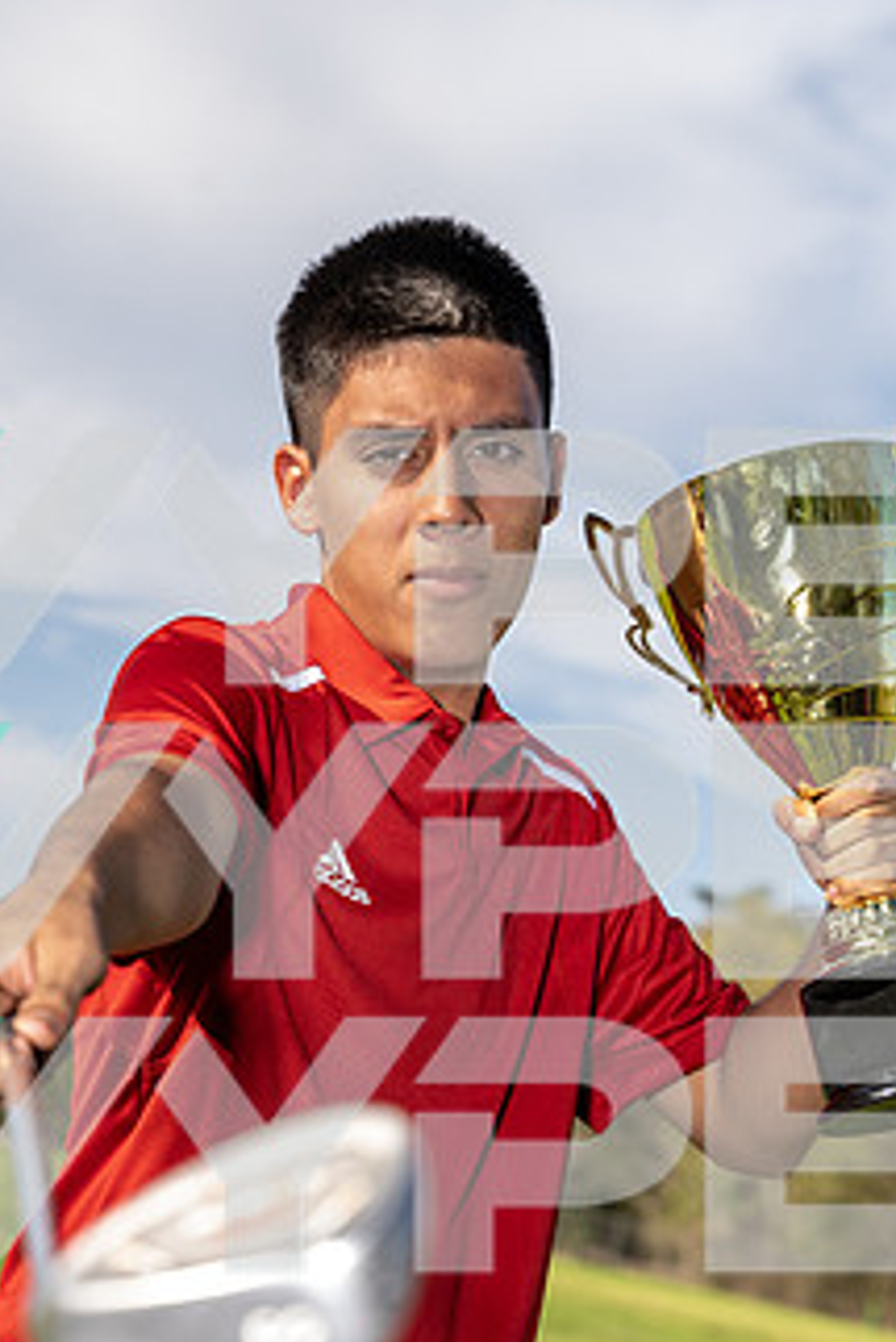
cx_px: 375
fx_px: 3543
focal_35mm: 95
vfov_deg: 21.4
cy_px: 854
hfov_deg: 14.4
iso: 100
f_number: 5.6
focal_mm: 68
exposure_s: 1/250
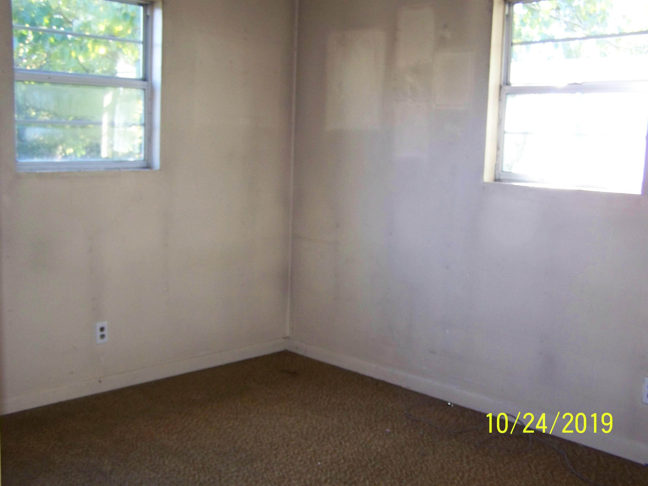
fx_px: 711
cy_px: 243
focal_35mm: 38
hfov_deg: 49.0
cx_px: 324
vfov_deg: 37.7
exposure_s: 1/30
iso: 200
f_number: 2.8
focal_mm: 6.3
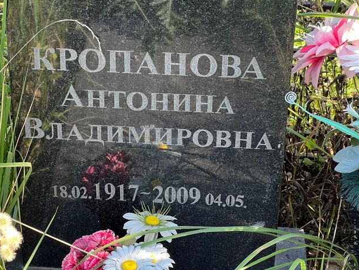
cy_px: 117
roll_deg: +1.1
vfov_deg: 14.9
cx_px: 133
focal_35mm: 99
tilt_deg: -33.0
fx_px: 1027
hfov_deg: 19.8
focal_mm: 9
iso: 100
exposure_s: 1/121
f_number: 2.8
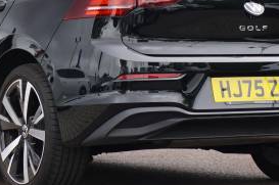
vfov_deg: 8.1
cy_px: 38
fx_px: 1307
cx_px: 101
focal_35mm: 169
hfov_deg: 12.2
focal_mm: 48
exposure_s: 1/80
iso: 250
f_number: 5.6
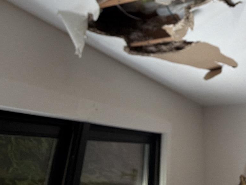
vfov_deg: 37.8
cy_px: 16
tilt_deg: +30.3
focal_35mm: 35
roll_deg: +1.4
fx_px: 249
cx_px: 187
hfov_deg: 50.3
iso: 80
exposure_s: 1/120
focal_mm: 2.22
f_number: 2.2
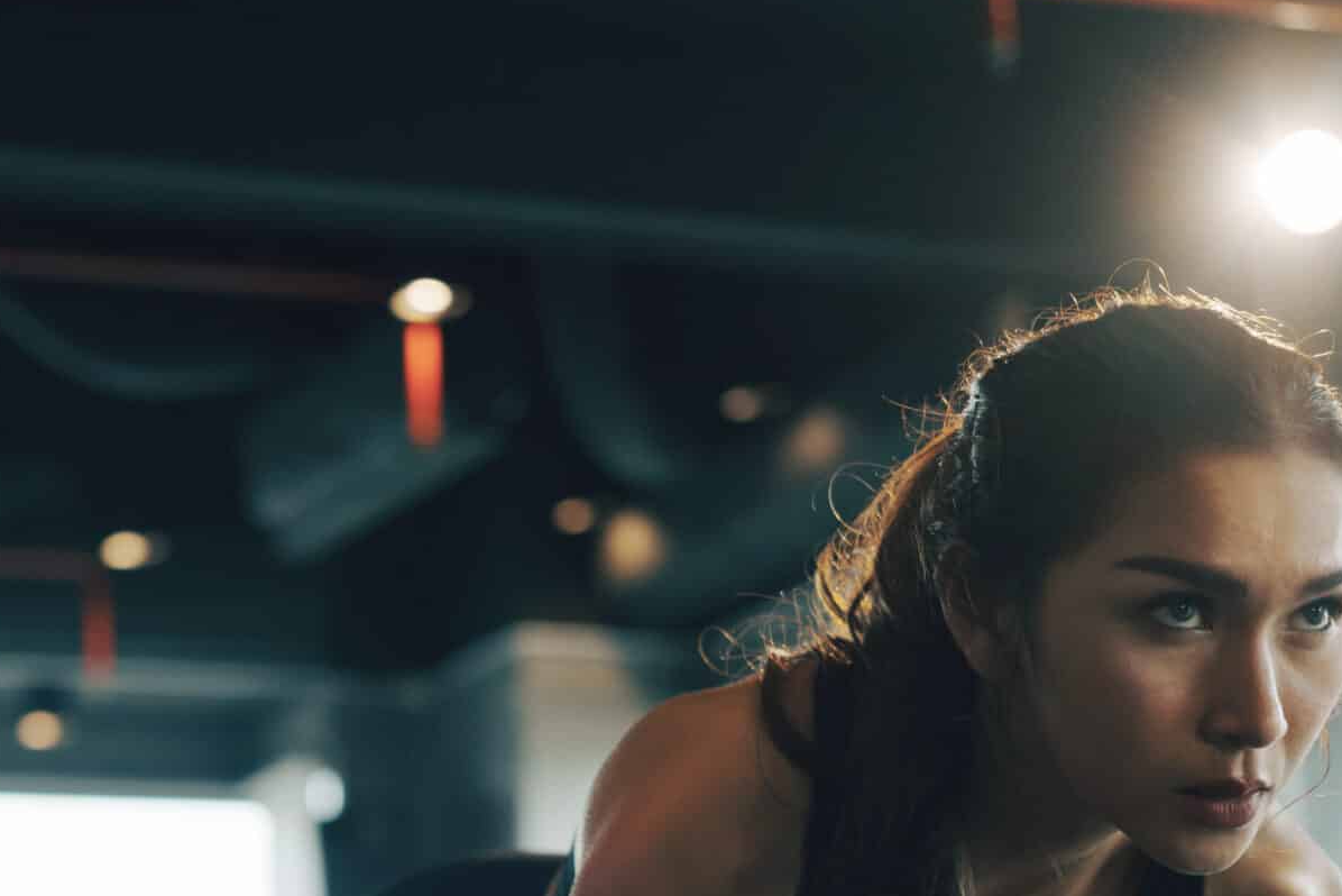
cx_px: 360
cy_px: 909
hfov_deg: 19.0
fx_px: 3989
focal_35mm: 107
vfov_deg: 12.6
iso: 640
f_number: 2.5
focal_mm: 50
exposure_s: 1/200
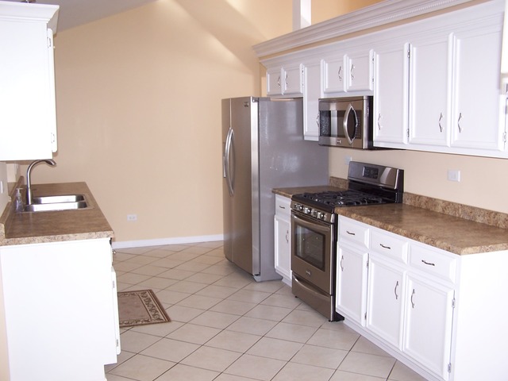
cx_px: 254
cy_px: 190
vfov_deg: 37.7
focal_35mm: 38
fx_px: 558
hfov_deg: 49.0
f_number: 2.8
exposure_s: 1/60
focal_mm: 6.3
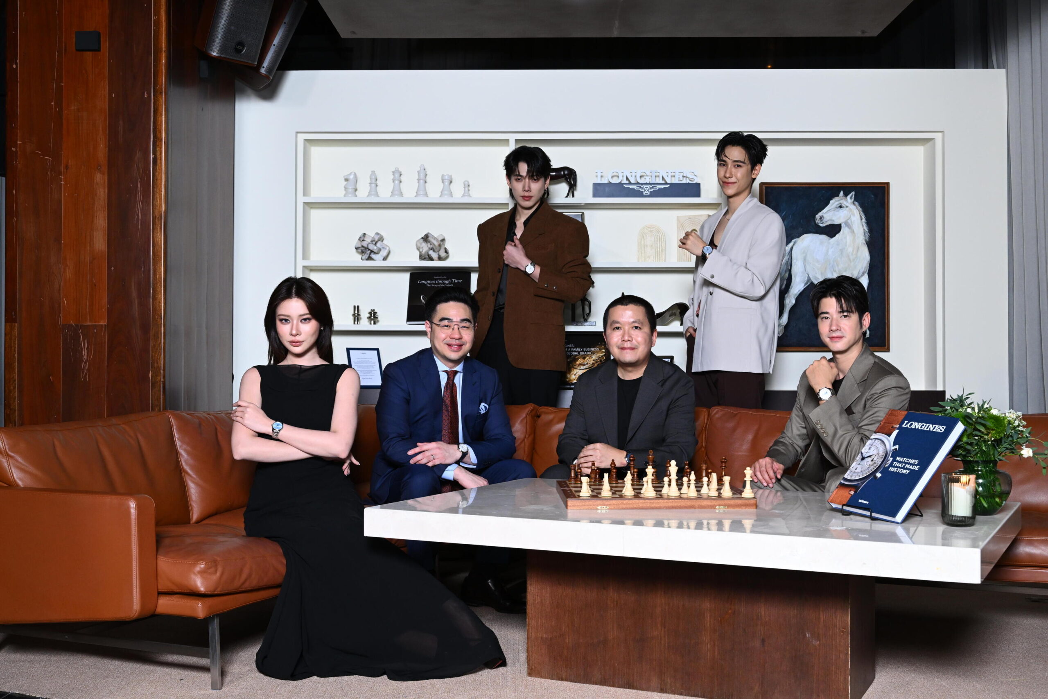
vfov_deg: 33.4
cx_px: 524
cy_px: 350
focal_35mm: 40
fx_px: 1164
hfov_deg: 48.5
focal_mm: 40
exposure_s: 1/125
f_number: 8
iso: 1250
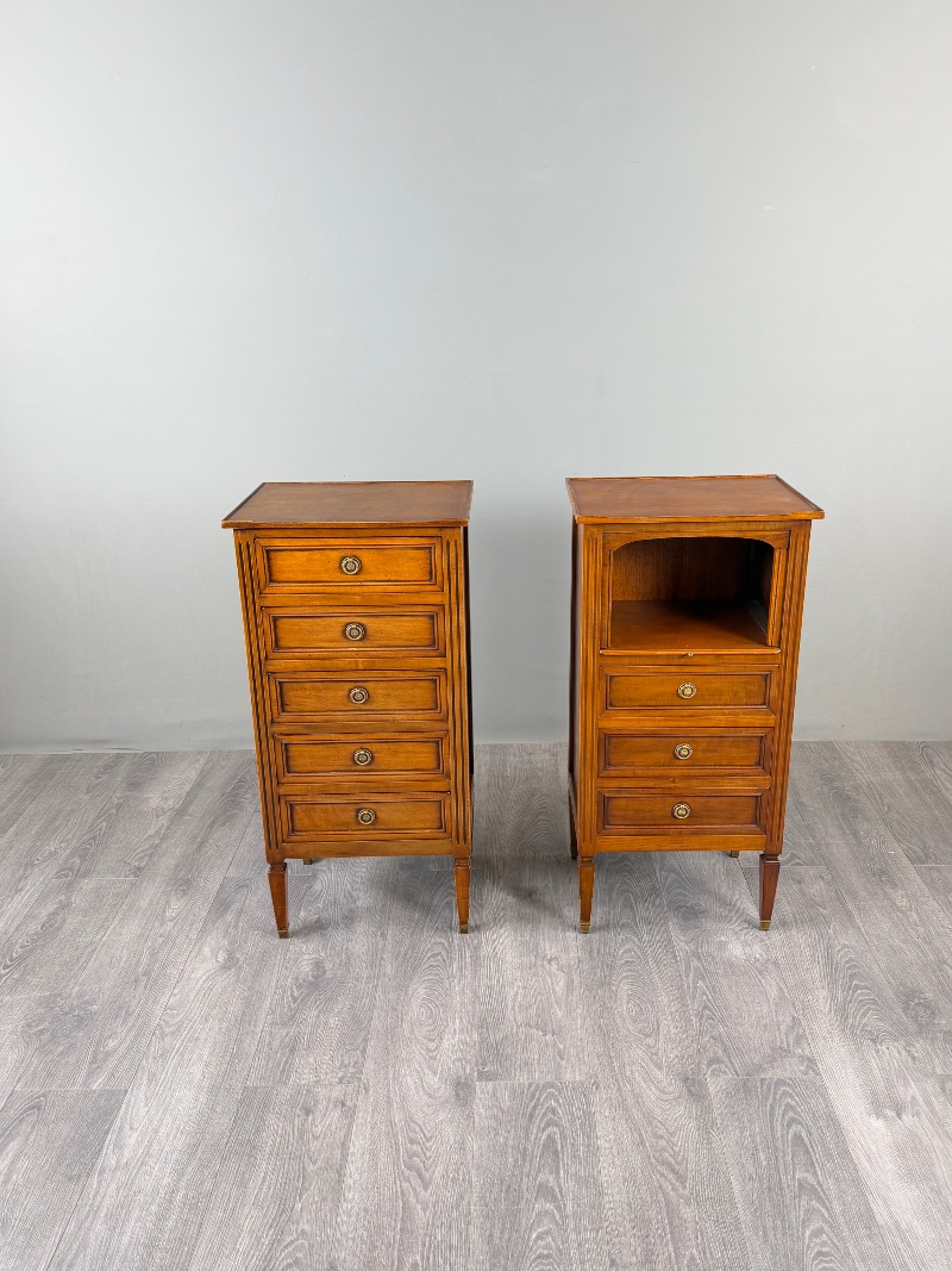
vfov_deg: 65.3
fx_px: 990
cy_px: 596
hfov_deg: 51.3
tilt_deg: -18.8
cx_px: 515
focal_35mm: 27
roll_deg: -0.3
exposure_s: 1/50
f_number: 1.78
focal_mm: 6.76
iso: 160
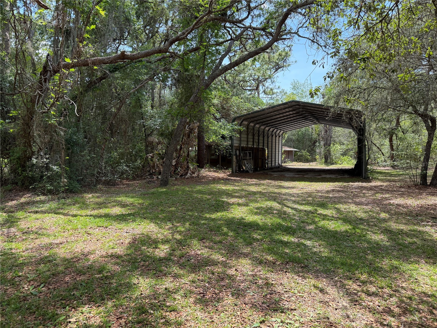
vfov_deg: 56.8
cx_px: 218
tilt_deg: -2.1
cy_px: 164
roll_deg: -0.4
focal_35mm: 24
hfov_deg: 71.6
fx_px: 303
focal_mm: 6.76
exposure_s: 1/1337
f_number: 1.78
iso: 100
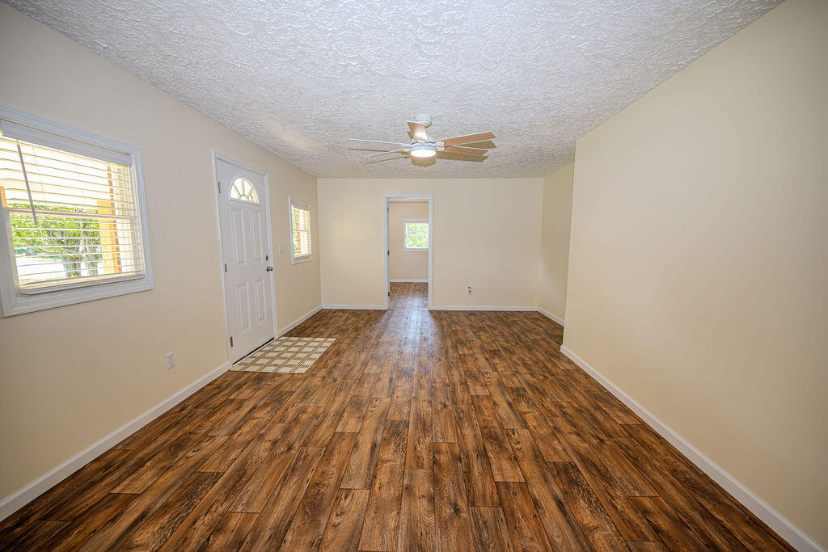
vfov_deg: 81.2
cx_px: 414
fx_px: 322
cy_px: 276
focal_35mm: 14
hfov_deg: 104.2
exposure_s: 1/200
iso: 1000
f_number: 4
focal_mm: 14
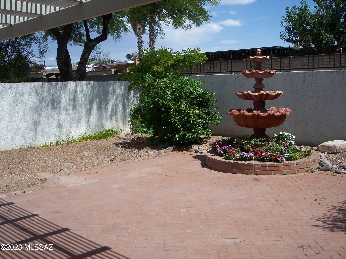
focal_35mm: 39
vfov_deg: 36.8
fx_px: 390
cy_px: 130
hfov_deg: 47.9
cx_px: 173
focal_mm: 8
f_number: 5.6
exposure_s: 1/750
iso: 100
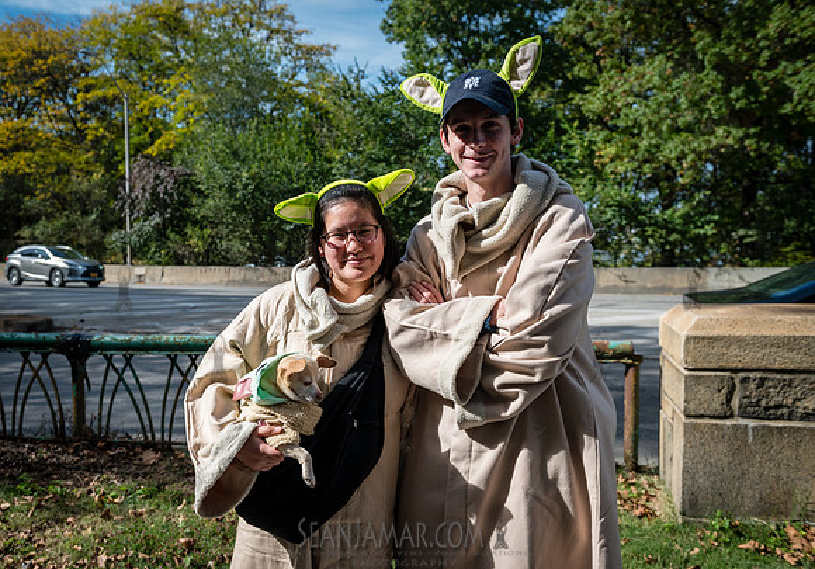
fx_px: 796
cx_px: 352
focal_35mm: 35
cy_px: 308
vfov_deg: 39.3
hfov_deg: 54.0
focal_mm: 31
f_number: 5
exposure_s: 1/5000
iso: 1000
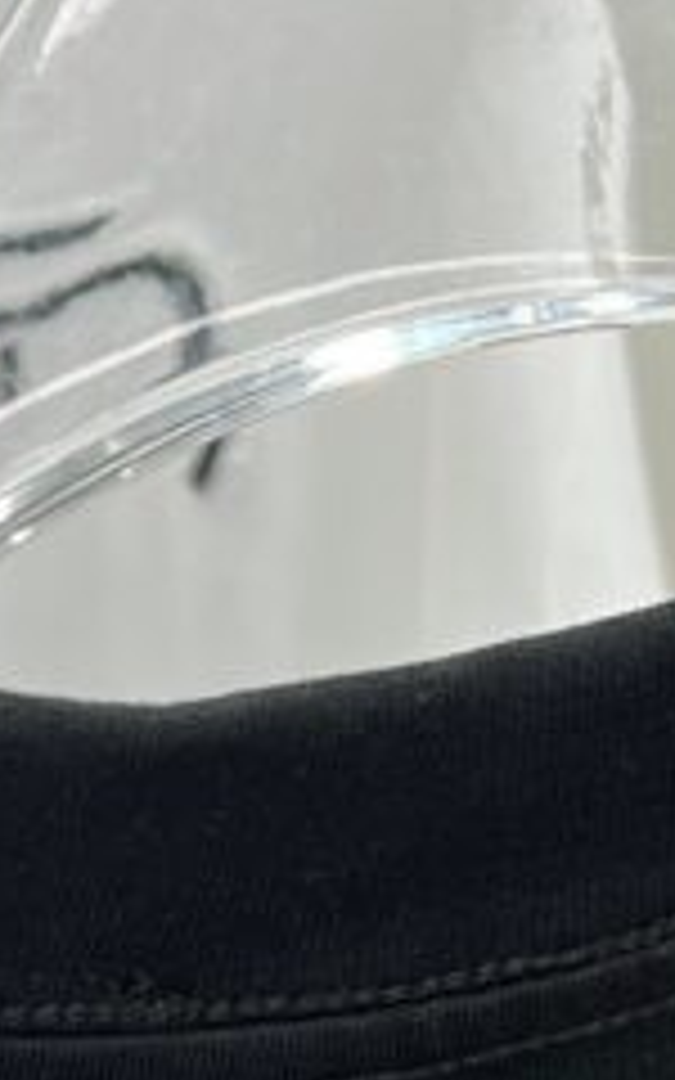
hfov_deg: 7.1
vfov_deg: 11.4
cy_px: 806
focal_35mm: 184
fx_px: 5416
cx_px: -18
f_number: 1.5
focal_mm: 5.7
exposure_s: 1/100
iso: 80
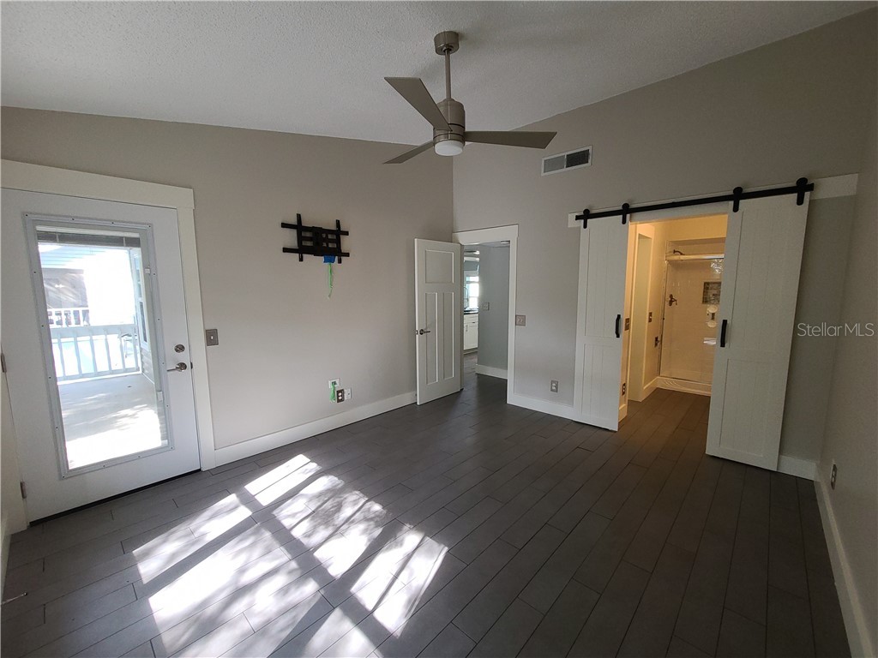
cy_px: 329
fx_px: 330
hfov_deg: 106.2
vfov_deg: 89.9
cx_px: 439
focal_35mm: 13
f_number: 2.2
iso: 125
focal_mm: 2.2
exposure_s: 1/59
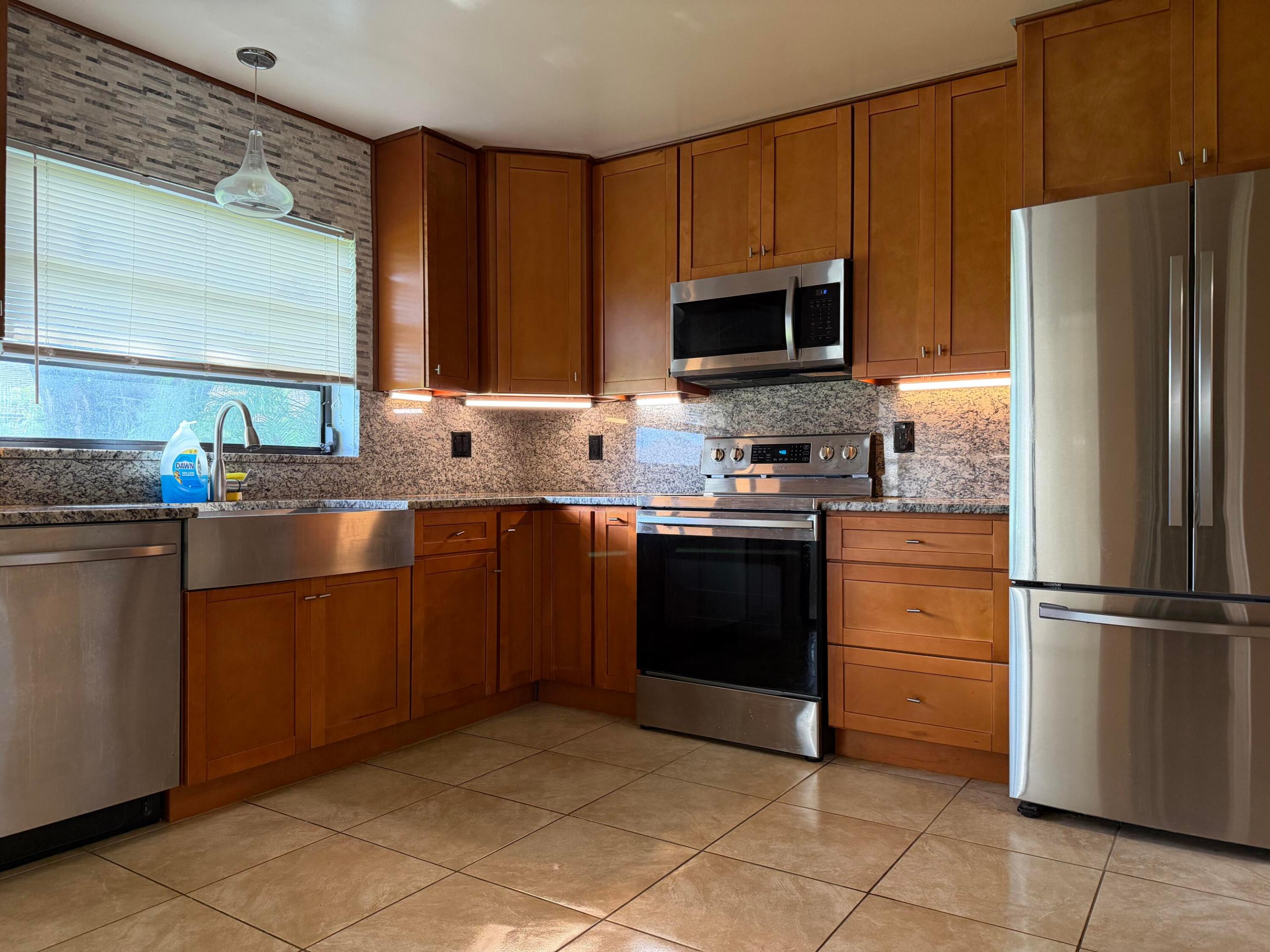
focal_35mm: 24
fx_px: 881
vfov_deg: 56.8
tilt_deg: -0.5
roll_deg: +0.2
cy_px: 476
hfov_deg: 71.6
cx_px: 635
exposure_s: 1/120
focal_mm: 6.76
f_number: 1.78
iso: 400
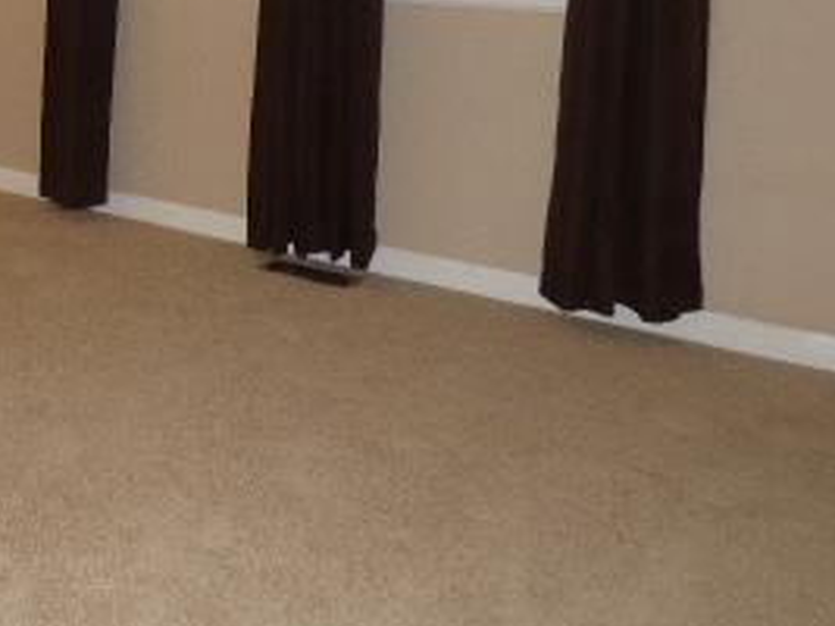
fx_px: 1157
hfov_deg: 34.7
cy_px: -53
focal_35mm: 48
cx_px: -63
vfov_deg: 27.8
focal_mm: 3.58
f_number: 2.8
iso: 200
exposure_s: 1/80
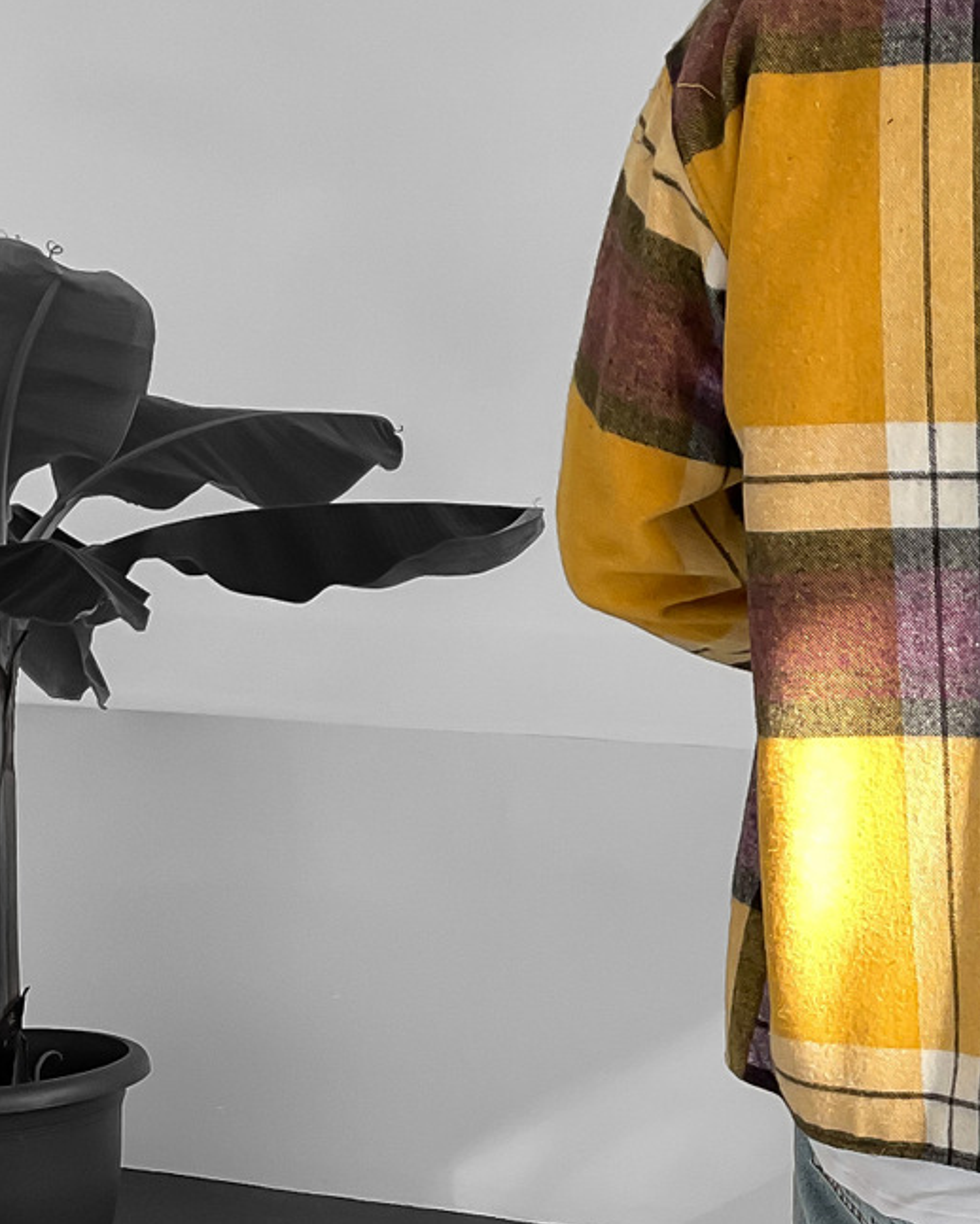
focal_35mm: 70
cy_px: 1050
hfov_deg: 20.6
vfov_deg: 26.4
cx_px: 1129
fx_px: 2537
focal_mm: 3
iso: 40
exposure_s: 1/120
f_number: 1.8
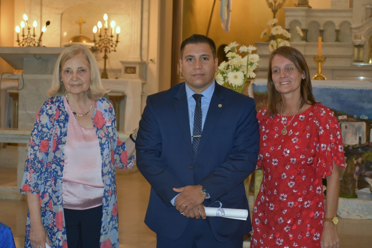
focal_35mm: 75
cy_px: 124
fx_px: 775
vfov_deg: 18.2
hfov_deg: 27.0
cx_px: 186
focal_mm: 50
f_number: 4.8
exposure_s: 1/60
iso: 800
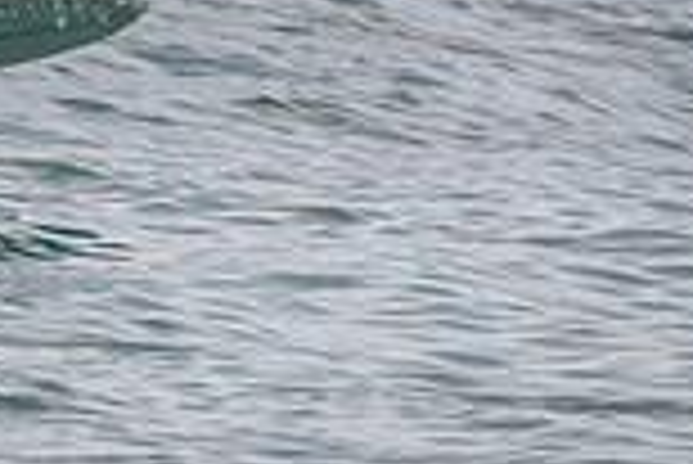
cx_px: -778
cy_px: -284
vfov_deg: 0.6
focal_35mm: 2299
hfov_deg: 0.9
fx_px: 44297
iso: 720
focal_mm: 500
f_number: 5.6
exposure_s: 1/1250
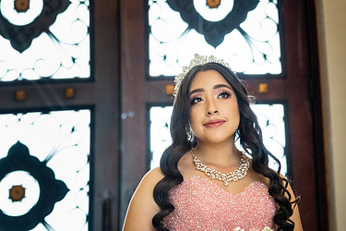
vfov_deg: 13.4
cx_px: 95
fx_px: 980
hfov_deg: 19.9
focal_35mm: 102
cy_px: 161
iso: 4000
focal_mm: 66
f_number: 3.2
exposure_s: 1/400
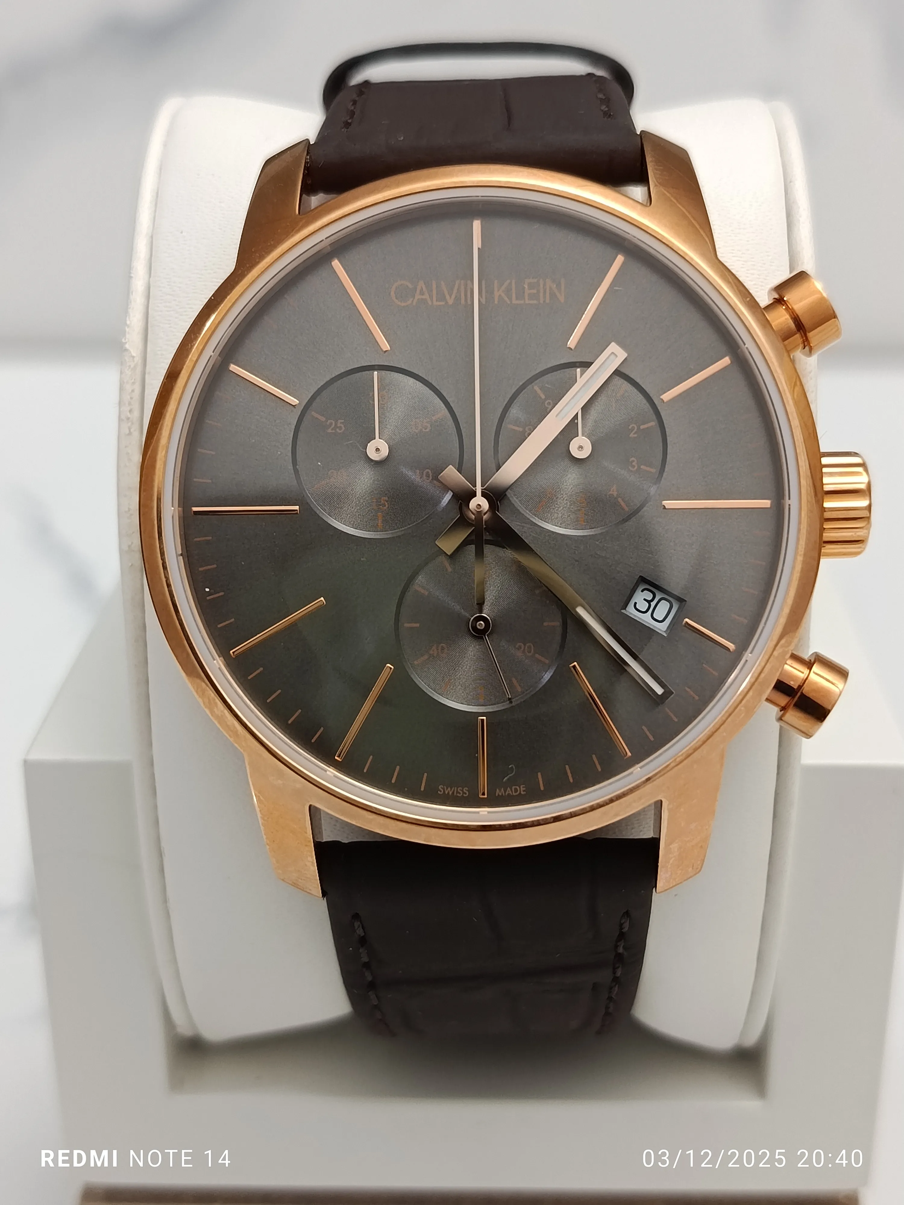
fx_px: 1671
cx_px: 452
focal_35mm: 48
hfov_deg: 30.3
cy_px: 602
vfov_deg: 39.7
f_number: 1.7
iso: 417
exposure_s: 1/100
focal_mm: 5.24
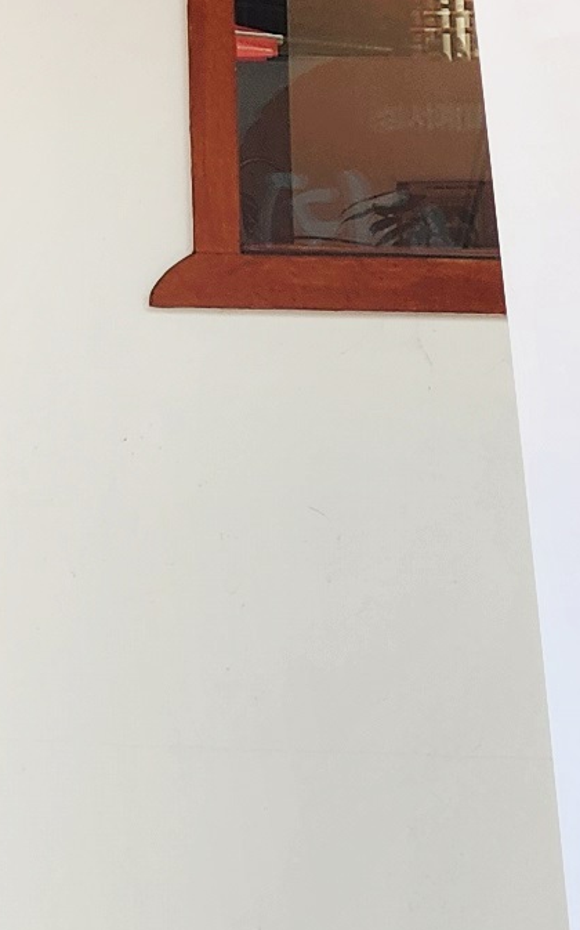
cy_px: -272
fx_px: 3671
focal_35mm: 145
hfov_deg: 8.4
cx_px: -744
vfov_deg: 13.9
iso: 12
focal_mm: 6.4
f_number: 1.8
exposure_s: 1/278
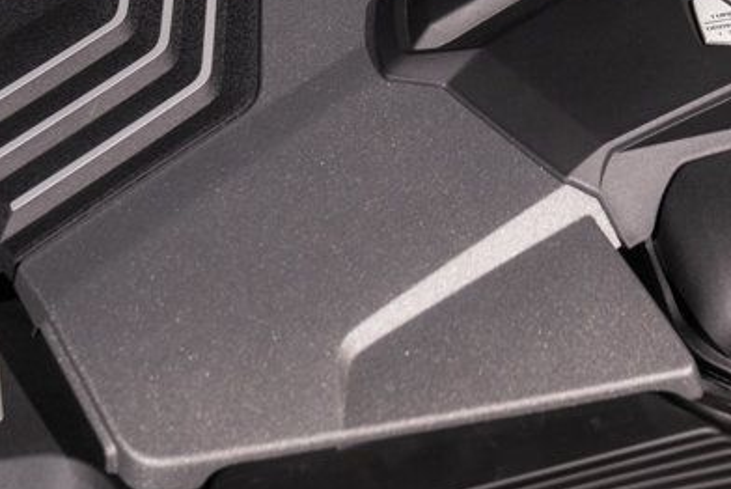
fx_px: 2154
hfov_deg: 18.9
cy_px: -48
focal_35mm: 106
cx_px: 671
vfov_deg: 12.7
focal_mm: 40
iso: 160
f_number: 4.5
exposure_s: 1/125
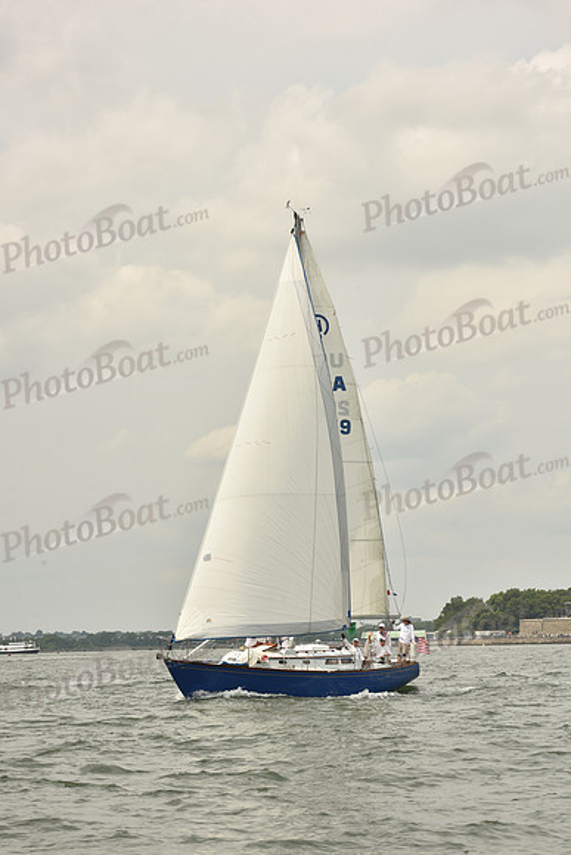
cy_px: 428
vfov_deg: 24.8
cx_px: 286
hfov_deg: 16.7
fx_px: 1950
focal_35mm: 82
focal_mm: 82
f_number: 11
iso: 250
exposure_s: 1/640
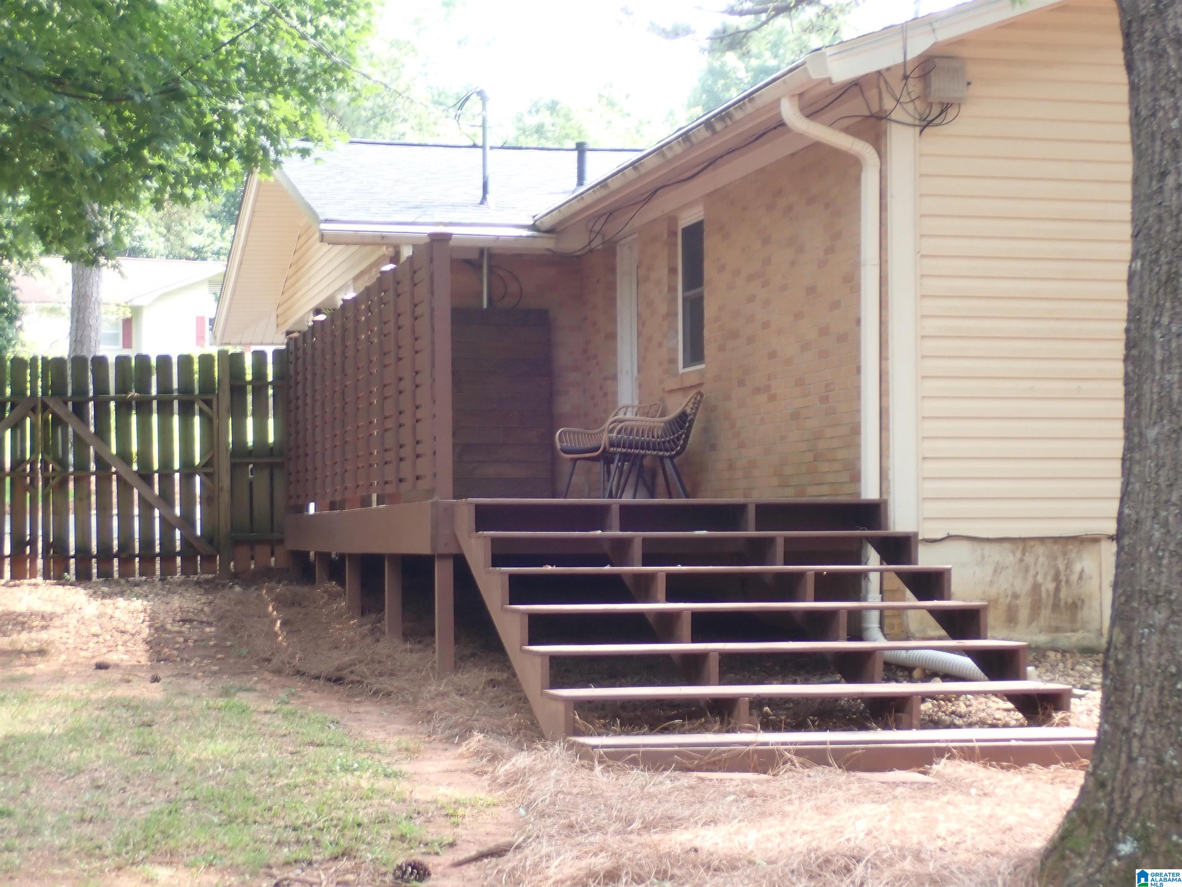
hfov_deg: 29.0
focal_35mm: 67
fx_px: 2288
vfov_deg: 21.9
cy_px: 444
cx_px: 591
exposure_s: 1/80
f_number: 3.8
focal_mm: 11.88
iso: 200
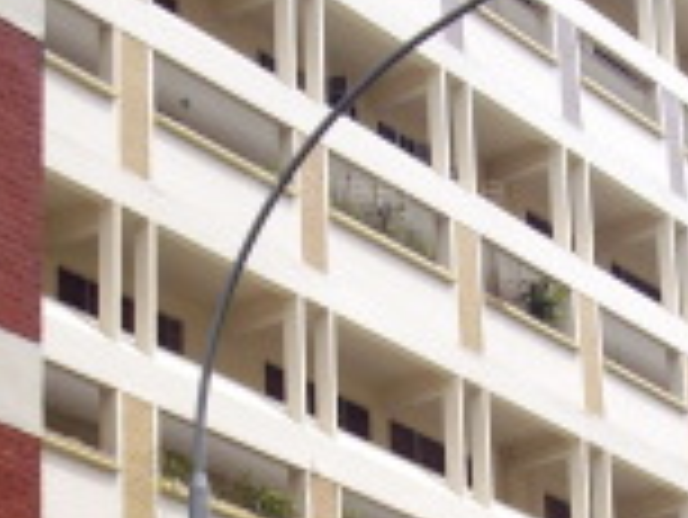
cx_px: 580
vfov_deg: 10.9
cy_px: 644
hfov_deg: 14.7
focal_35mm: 133
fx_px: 2645
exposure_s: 1/250
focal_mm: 6.2
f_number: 5.6
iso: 80
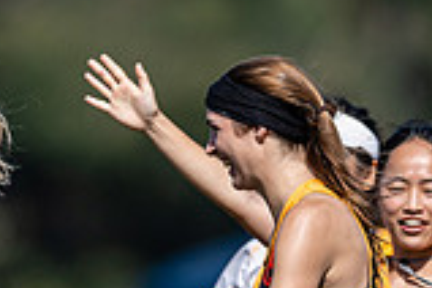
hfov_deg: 1.4
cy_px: 330
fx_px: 17471
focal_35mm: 1456
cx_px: 397
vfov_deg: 0.9
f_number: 2.8
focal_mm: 400
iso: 100
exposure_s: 1/3200
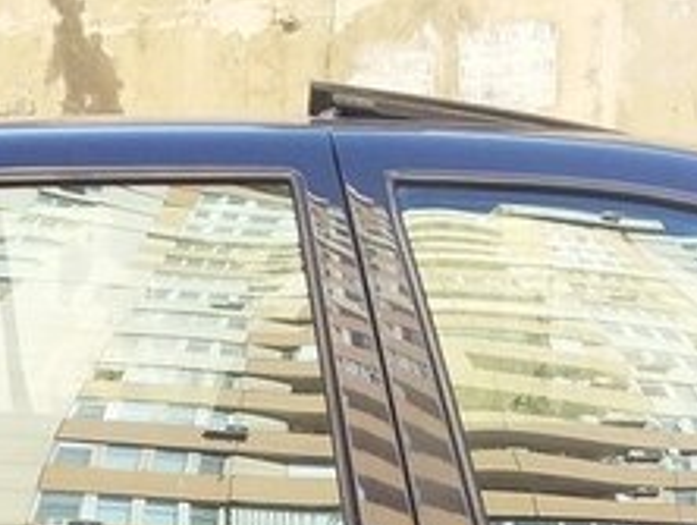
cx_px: 446
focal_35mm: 92
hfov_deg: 21.2
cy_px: 747
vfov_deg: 15.1
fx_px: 1854
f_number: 2.2
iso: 40
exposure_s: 1/212
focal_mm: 3.3
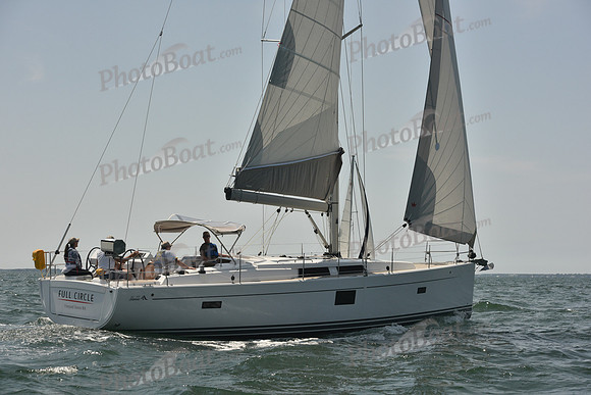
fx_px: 1149
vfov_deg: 19.5
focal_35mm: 70
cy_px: 198
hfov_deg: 28.8
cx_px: 296
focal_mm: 70
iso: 320
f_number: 7.1
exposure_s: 1/1000
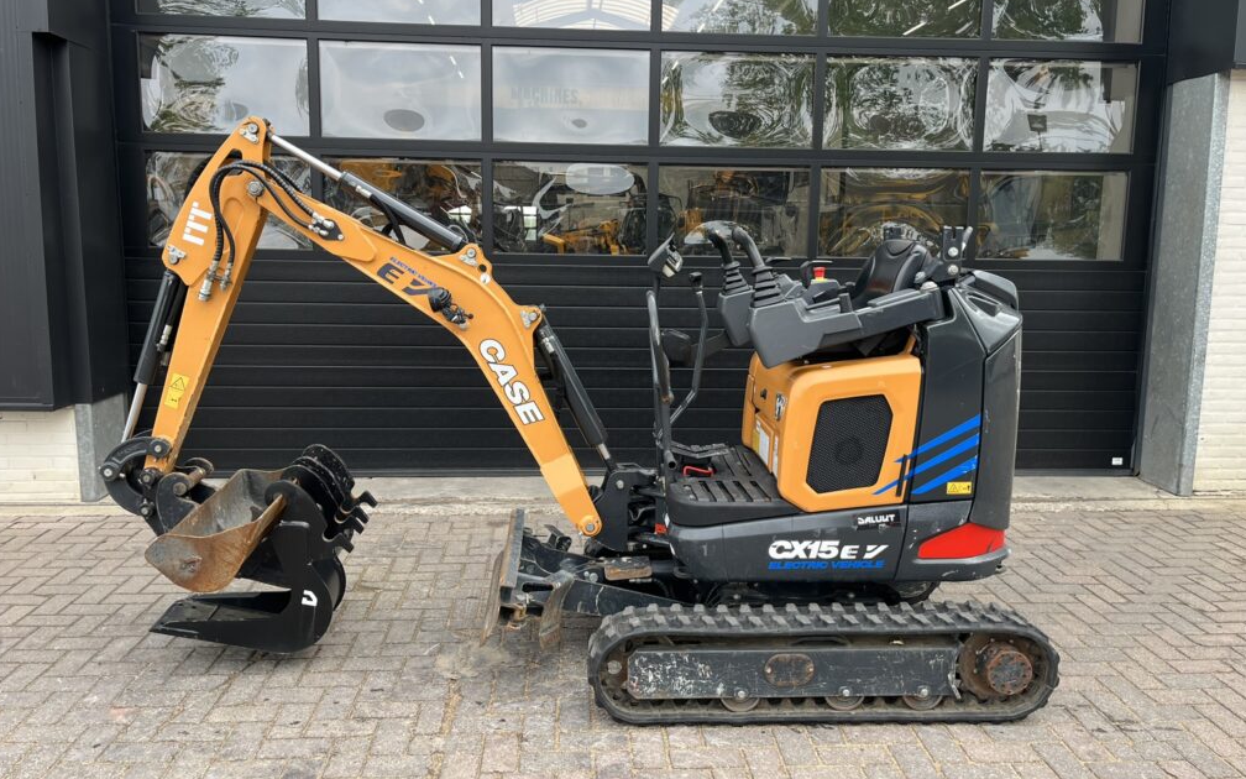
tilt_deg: -7.8
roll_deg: -1.1
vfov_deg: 44.5
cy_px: 365
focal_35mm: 28
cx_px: 619
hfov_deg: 66.5
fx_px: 951
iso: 50
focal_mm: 5.1
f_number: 1.6
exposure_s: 1/571
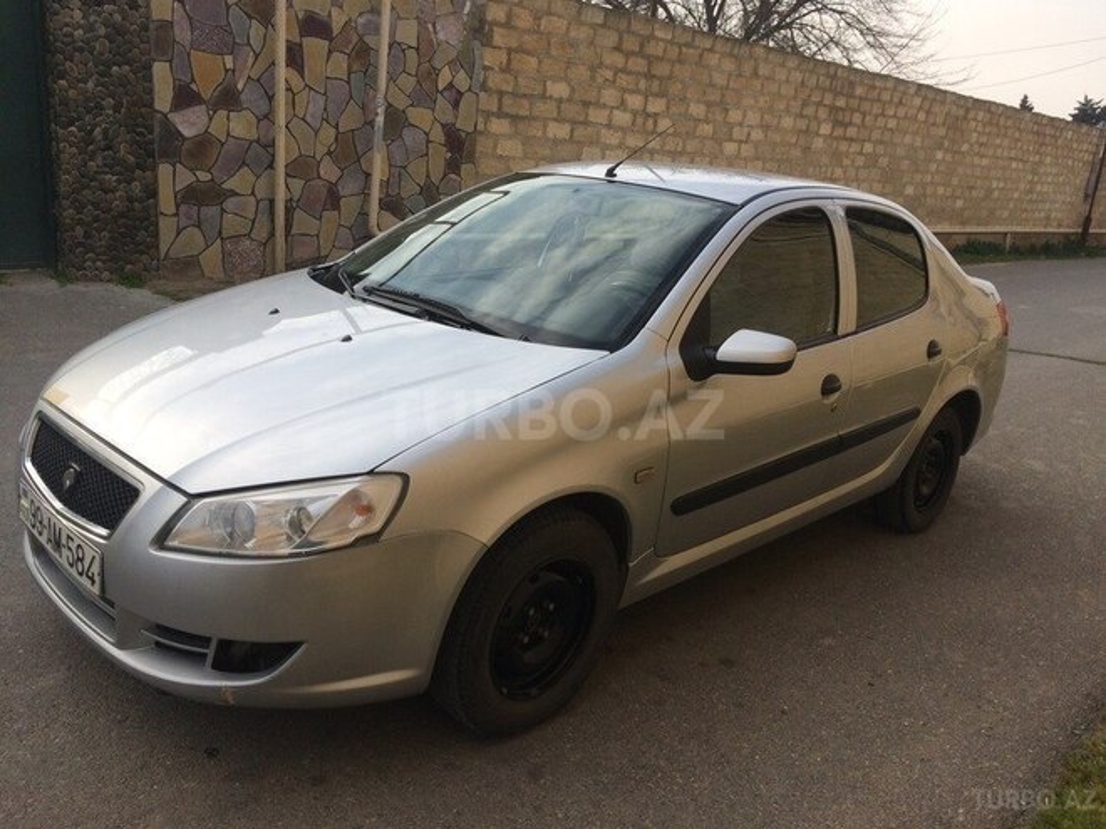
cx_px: 553
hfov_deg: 61.7
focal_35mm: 29
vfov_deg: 48.2
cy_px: 414
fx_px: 927
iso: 32
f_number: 2.2
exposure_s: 1/1368
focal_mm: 4.15
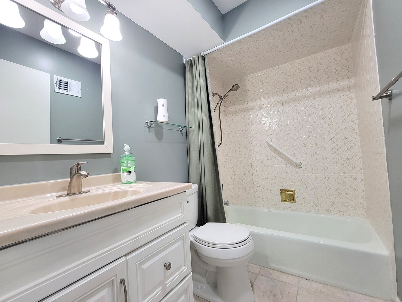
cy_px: 154
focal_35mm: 14
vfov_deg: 85.7
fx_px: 163
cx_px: 204
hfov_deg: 102.1
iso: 125
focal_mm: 2.2
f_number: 2.2
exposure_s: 1/60
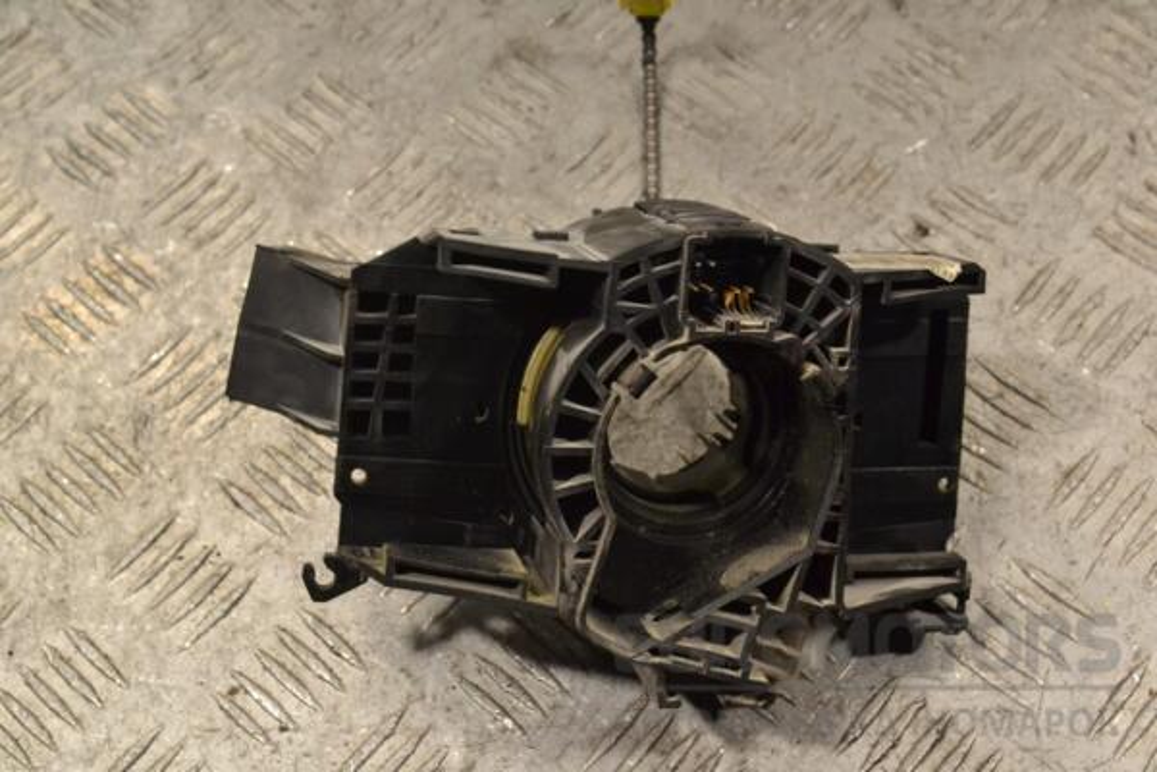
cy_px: 386
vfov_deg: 25.8
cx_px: 578
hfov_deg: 37.9
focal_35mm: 52
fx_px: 1687
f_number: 10
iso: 3200
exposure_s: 1/400
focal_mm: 35
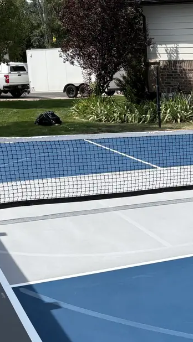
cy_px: 205
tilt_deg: -9.9
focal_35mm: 66
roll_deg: -0.1
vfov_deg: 31.8
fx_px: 600
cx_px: 225
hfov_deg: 17.5
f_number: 1.6
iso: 50
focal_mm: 5.96
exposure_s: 1/3125
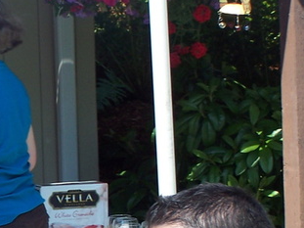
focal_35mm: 209
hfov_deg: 9.3
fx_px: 1835
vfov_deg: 7.1
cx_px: -65
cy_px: 249
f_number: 3.2
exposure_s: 1/250
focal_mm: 13.7
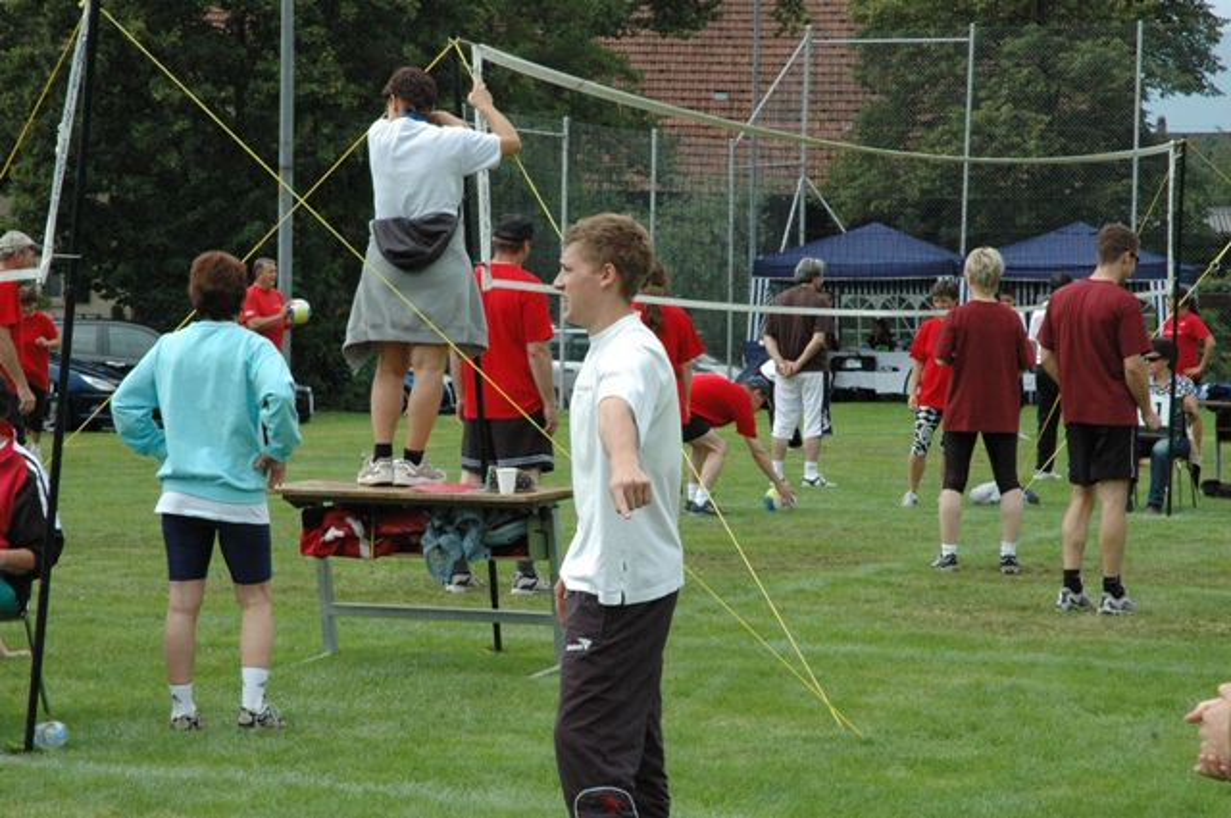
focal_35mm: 105
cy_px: 409
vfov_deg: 13.0
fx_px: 3586
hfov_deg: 19.5
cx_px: 616
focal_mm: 70
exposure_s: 1/640
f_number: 14
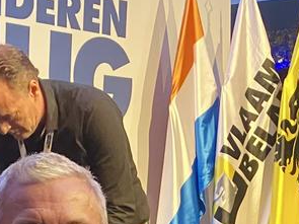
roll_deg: +0.7
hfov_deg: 17.3
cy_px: 392
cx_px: 246
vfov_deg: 12.1
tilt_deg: -12.8
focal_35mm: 113
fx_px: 976
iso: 400
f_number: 1.8
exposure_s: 1/50
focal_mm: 4.25
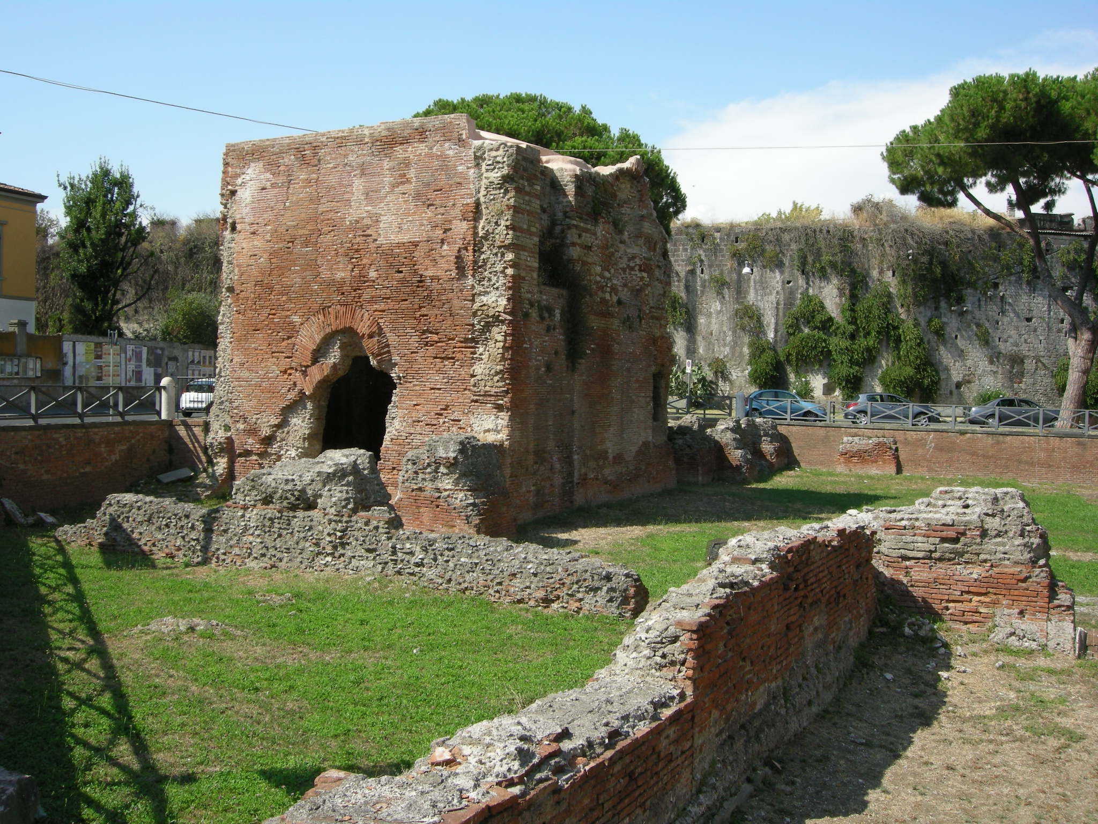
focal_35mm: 36
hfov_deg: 51.4
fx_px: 1142
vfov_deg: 39.7
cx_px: 549
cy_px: 412
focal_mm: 7.5
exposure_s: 1/229
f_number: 5.4
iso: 64
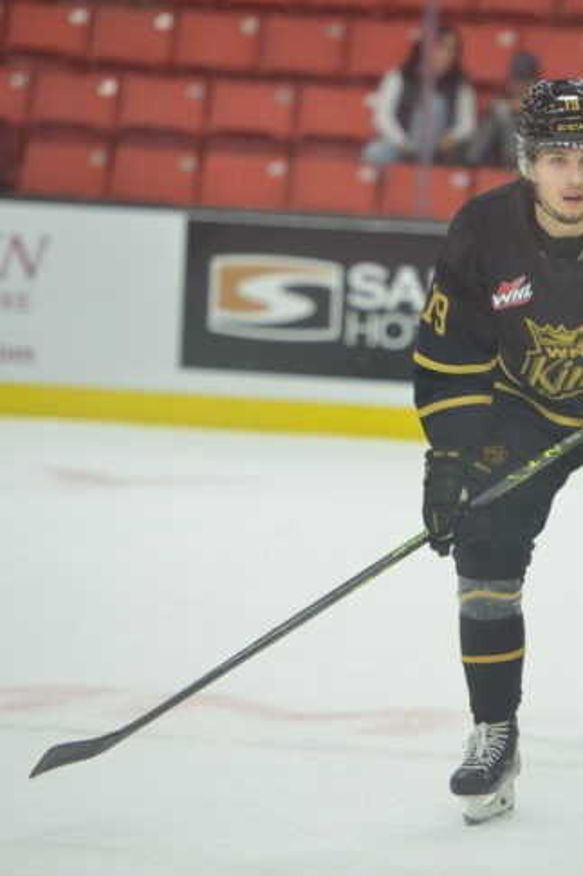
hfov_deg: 5.7
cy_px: 438
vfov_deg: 8.5
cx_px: 601
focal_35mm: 241
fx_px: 5858
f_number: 2.8
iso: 6400
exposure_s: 1/3200
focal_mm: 160
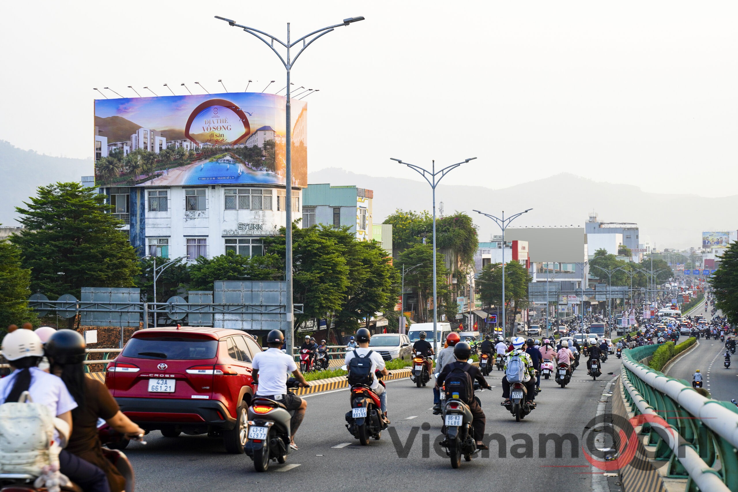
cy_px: 246
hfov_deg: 26.5
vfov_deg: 17.8
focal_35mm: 76
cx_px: 369
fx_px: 1568
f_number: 4
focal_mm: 51
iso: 200
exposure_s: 1/250
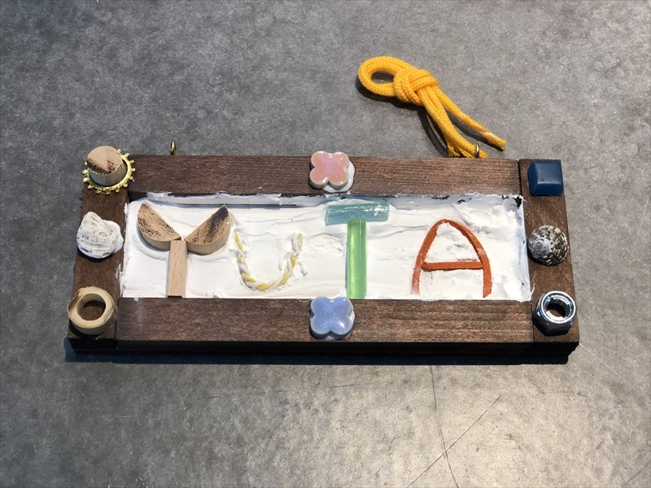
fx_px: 1072
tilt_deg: -65.1
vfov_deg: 25.7
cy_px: 244
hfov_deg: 33.8
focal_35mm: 57
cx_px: 326
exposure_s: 1/30
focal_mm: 6.6
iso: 40
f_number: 2.8
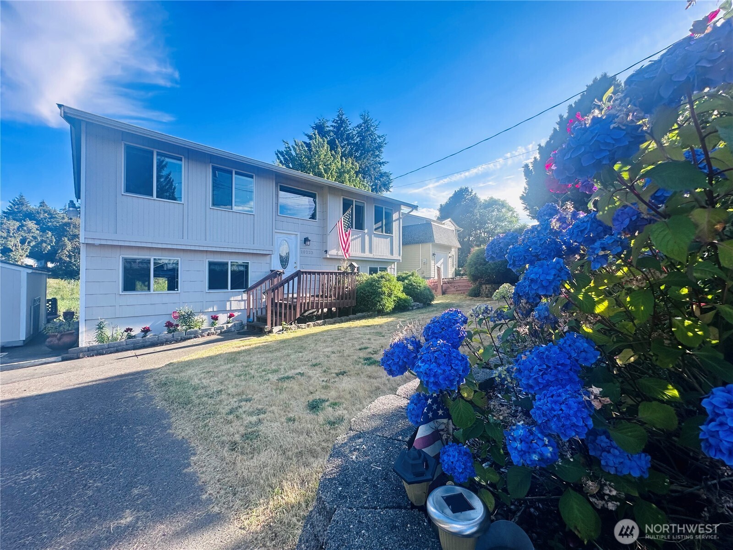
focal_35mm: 14
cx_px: 366
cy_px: 275
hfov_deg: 102.1
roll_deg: +0.6
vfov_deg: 85.7
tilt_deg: -1.3
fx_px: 296
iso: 40
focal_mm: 2.22
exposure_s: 1/540
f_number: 2.2
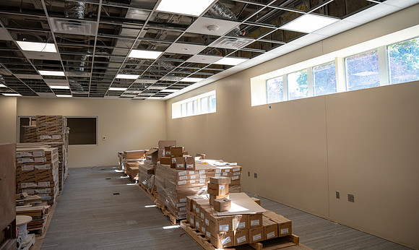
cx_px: 209
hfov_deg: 71.5
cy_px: 110
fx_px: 291
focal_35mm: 26
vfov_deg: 46.4
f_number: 4
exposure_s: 1/125
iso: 125
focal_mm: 24
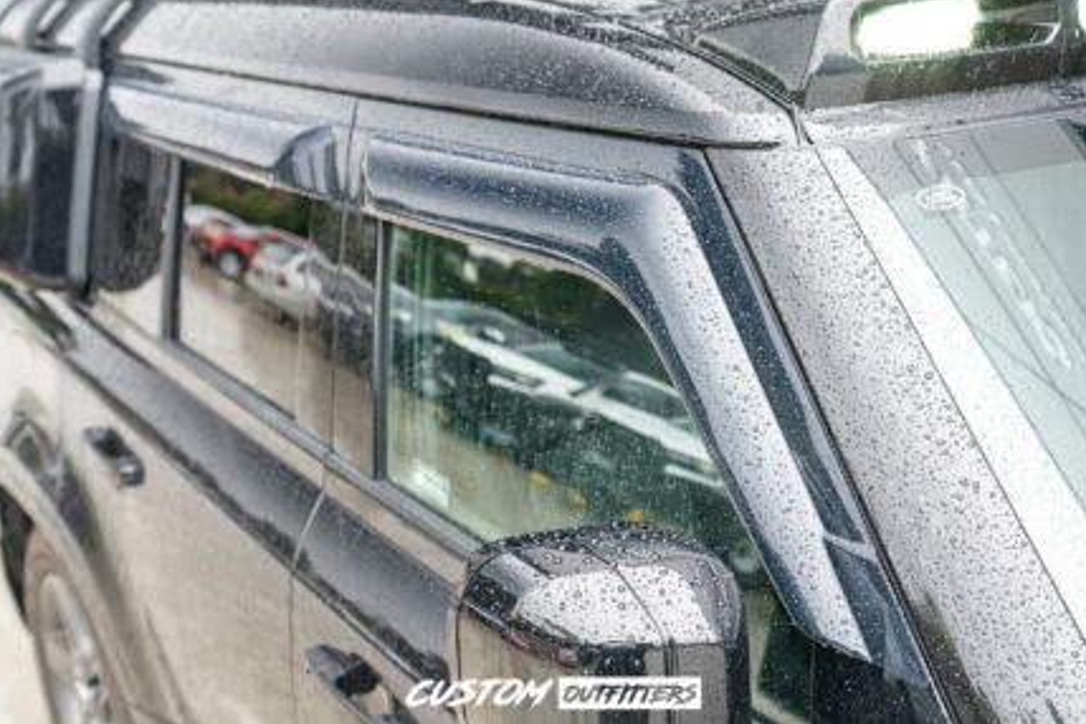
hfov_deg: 53.1
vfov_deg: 36.9
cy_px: 357
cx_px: 553
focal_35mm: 36
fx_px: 1086
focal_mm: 35
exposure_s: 1/160
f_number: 3.5
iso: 1600
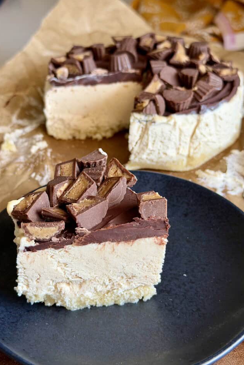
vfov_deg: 38.9
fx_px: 518
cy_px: 179
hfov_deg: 26.5
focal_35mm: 51
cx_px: 107
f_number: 1.8
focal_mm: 6.8
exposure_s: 1/89
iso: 100
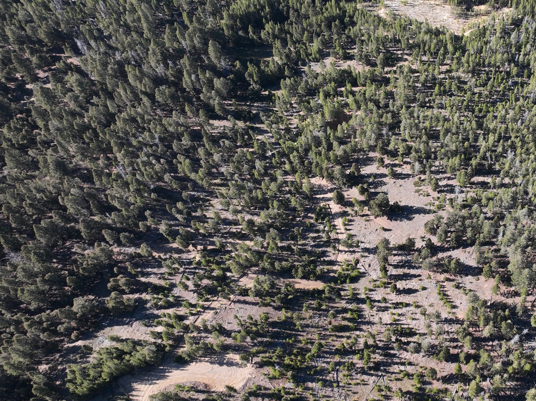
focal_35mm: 43
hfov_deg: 41.2
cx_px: 460
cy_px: 216
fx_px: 666
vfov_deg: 33.6
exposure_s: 1/120
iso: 100
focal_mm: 12.29
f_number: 2.8
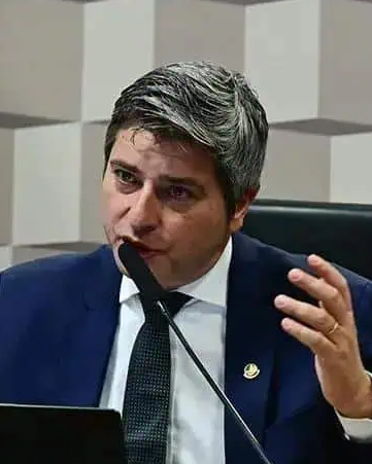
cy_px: 248
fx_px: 6439
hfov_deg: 3.3
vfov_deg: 4.1
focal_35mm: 468
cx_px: 167
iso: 4000
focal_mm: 175
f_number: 5
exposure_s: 1/250
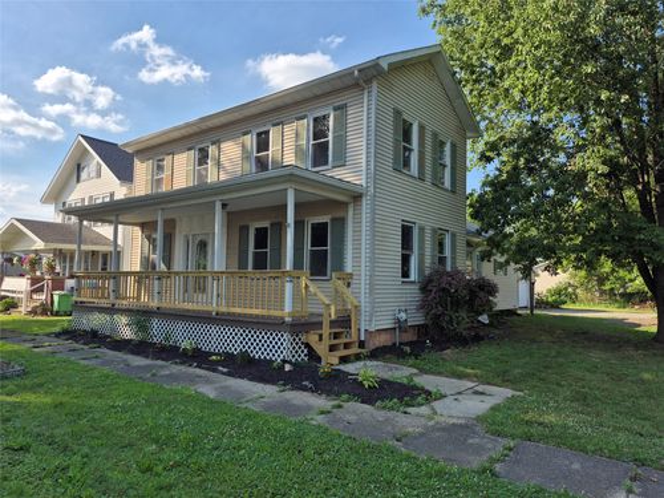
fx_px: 441
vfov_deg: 58.9
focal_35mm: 23
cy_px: 249
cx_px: 332
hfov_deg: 73.9
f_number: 1.8
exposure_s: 1/1392
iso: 25
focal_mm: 5.4
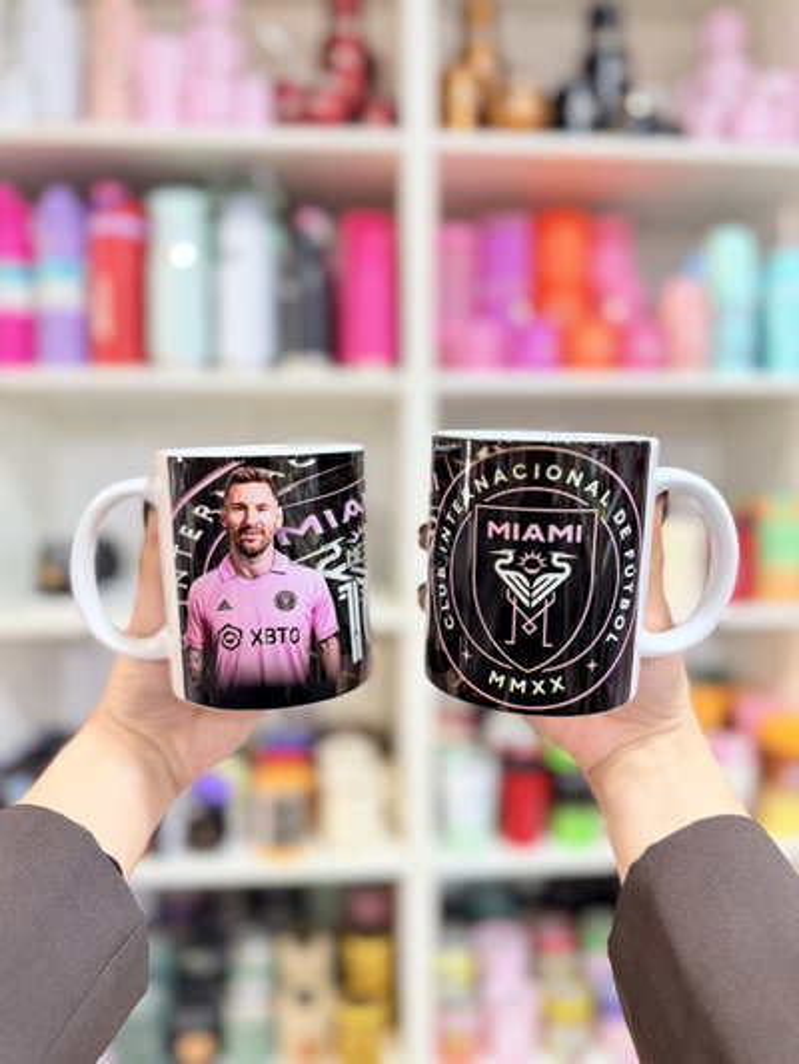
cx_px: 400
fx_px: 738
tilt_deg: -3.4
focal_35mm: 24
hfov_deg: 56.8
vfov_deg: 71.6
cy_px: 532
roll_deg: +0.3
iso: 320
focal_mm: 6.76
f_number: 1.78
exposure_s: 1/50
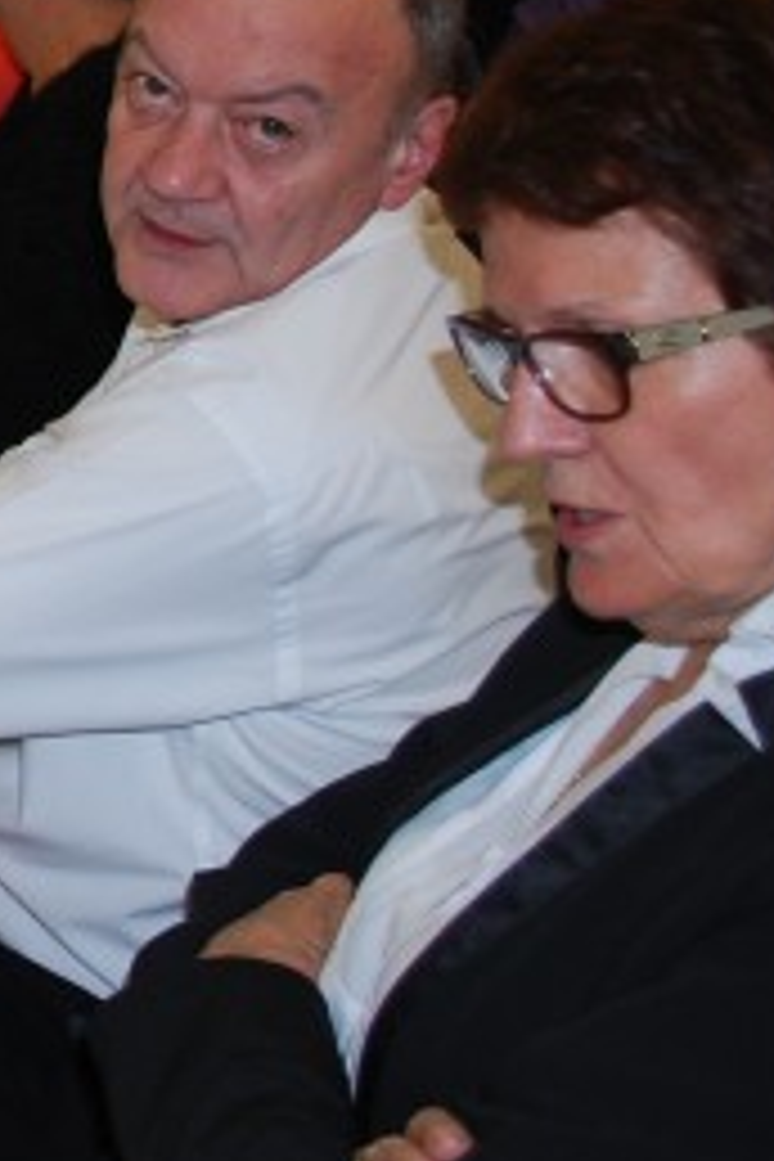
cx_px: -814
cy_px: 133
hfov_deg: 13.7
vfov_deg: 23.6
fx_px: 2709
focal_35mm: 84
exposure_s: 1/60
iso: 200
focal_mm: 18
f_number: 3.5
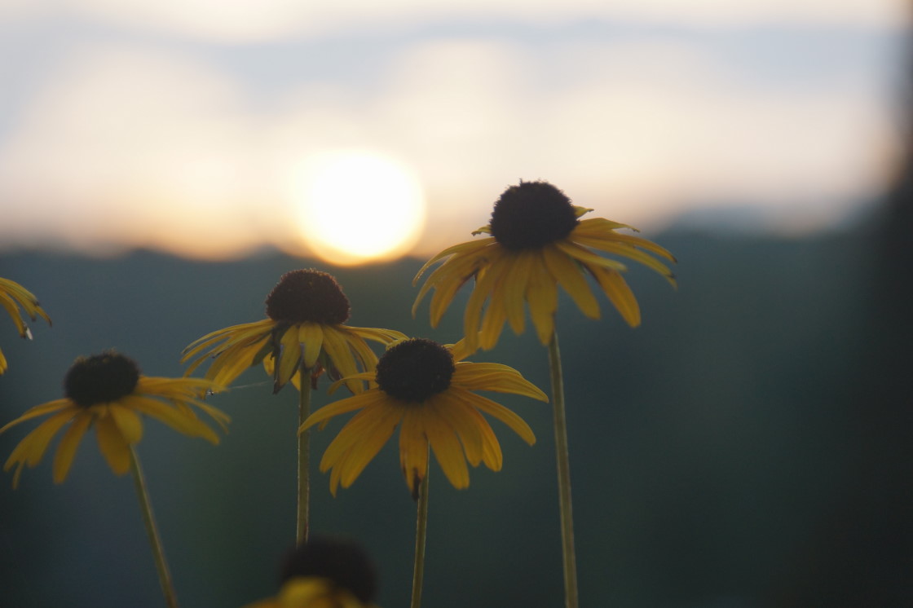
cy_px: 304
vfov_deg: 6.5
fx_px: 5324
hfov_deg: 9.8
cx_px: 456
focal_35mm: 210
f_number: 5.6
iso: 250
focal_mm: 140
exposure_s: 1/250
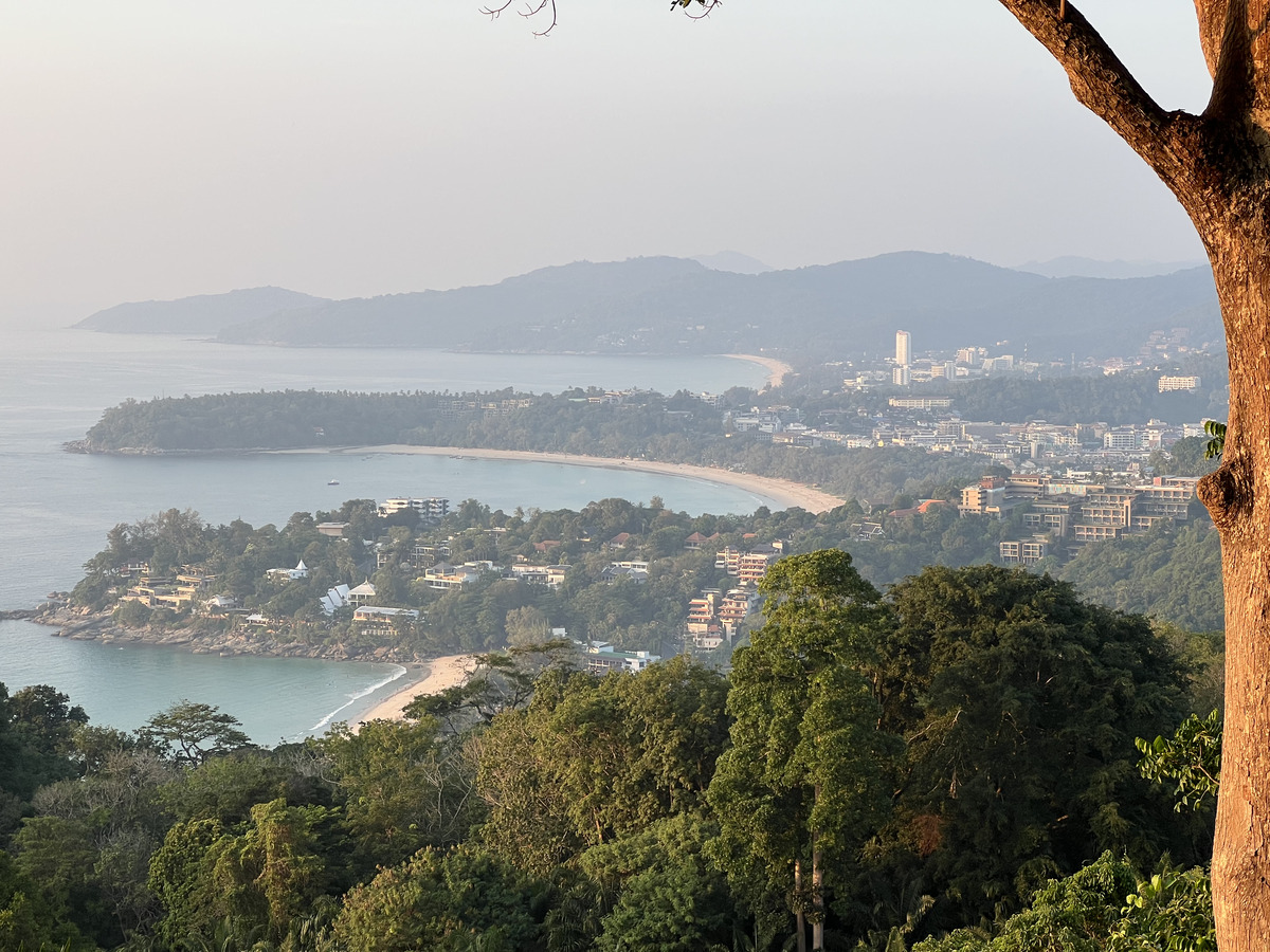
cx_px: 635
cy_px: 476
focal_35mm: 77
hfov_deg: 25.3
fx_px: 2825
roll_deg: +0.1
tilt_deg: -3.0
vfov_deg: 19.1
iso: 32
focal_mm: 9
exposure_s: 1/151
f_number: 2.8
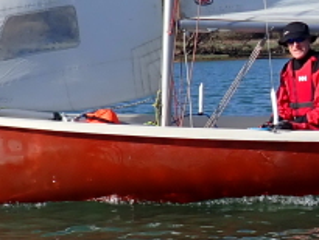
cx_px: 327
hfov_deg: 15.4
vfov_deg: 11.8
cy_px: 20
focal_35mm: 125
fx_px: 1153
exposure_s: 1/200
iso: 100
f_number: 8
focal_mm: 4.5
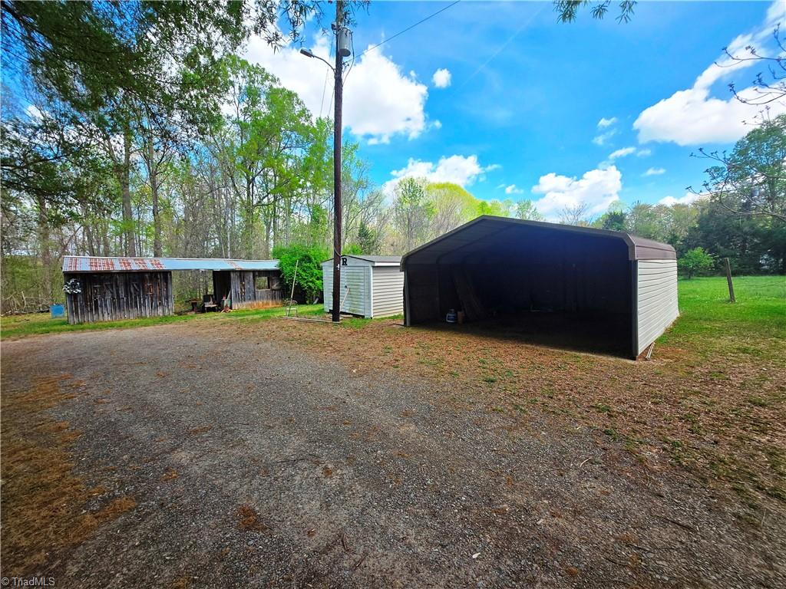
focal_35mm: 13
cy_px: 294
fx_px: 295
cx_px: 393
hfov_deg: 106.2
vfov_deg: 89.9
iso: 25
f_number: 2.2
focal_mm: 1.7
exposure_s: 1/547
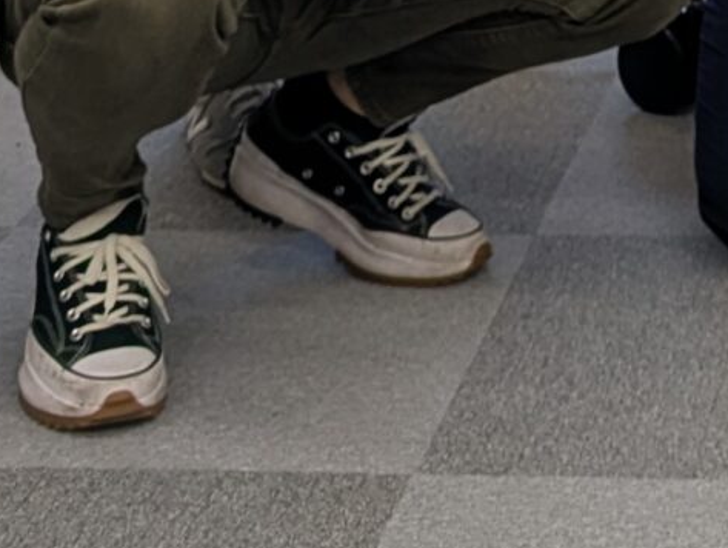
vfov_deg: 10.0
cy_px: -765
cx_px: 963
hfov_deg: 14.5
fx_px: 2737
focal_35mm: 130
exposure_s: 1/100
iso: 57
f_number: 1.85
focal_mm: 6.81
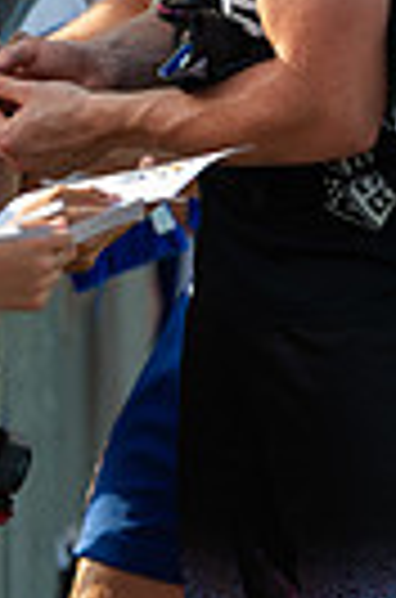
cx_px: -133
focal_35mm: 677
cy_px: -22
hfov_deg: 2.0
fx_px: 11228
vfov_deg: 3.1
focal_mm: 200
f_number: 4
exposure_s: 1/2000
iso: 720
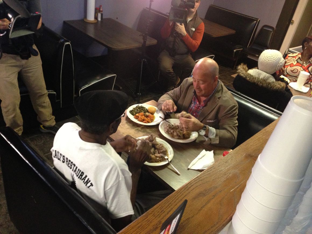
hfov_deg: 55.4
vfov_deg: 42.9
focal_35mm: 33
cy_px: 117
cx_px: 156
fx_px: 297
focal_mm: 4.13
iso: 320
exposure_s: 1/20
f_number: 2.4
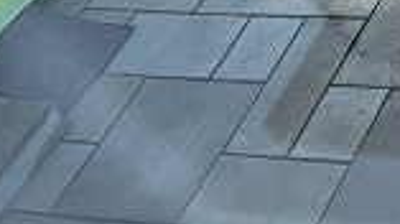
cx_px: 879
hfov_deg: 13.5
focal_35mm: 128
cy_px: -435
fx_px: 1356
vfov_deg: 8.1
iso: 80
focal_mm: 6.3
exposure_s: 1/180
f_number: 1.7
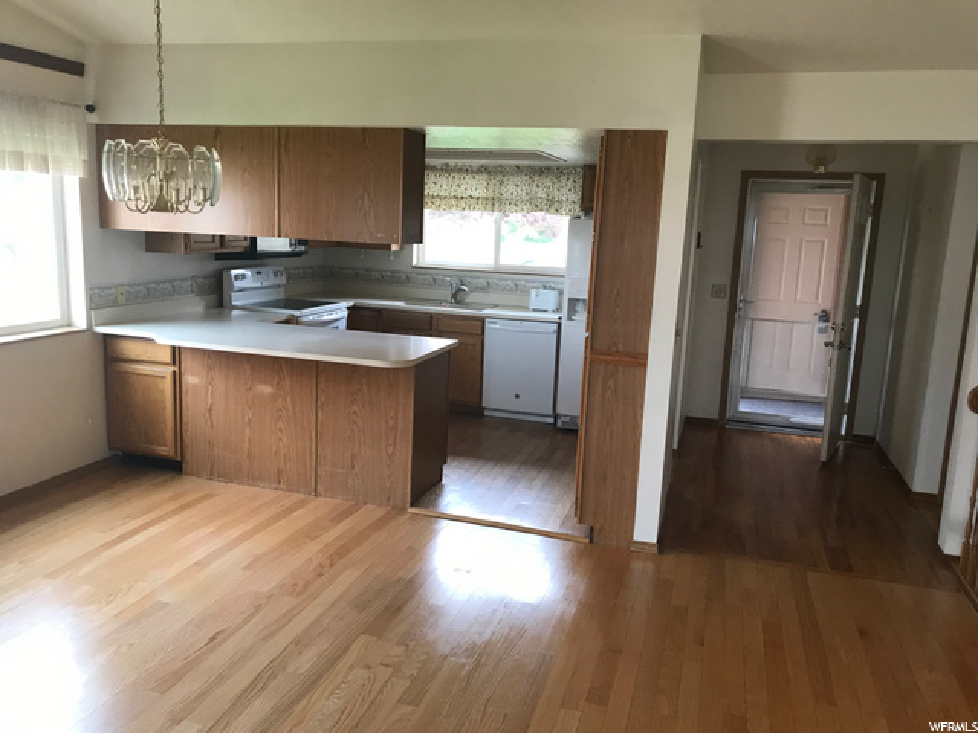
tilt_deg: -10.2
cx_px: 489
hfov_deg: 63.4
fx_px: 791
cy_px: 366
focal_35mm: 28
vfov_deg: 49.7
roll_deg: -1.9
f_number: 1.8
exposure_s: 1/30
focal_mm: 3.99
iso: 25
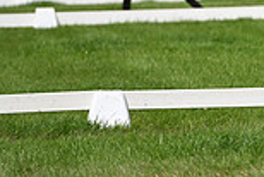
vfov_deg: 1.8
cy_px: -95
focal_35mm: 751
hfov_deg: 2.7
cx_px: 458
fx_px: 5512
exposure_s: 1/1250
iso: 125
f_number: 4.5
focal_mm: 200
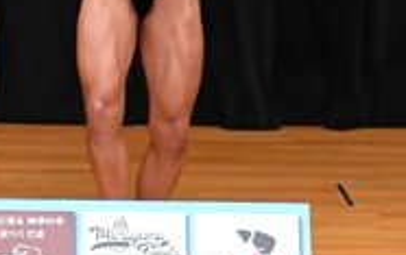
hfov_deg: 2.8
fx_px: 8170
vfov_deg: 1.8
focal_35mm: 737
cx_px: -422
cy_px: -94
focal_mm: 116
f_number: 5.6
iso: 3200
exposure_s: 1/400
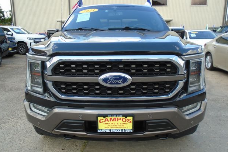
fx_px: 177
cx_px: 114
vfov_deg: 46.4
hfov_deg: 65.5
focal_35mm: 28
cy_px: 77
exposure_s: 1/250
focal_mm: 4.6
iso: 100
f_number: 3.2
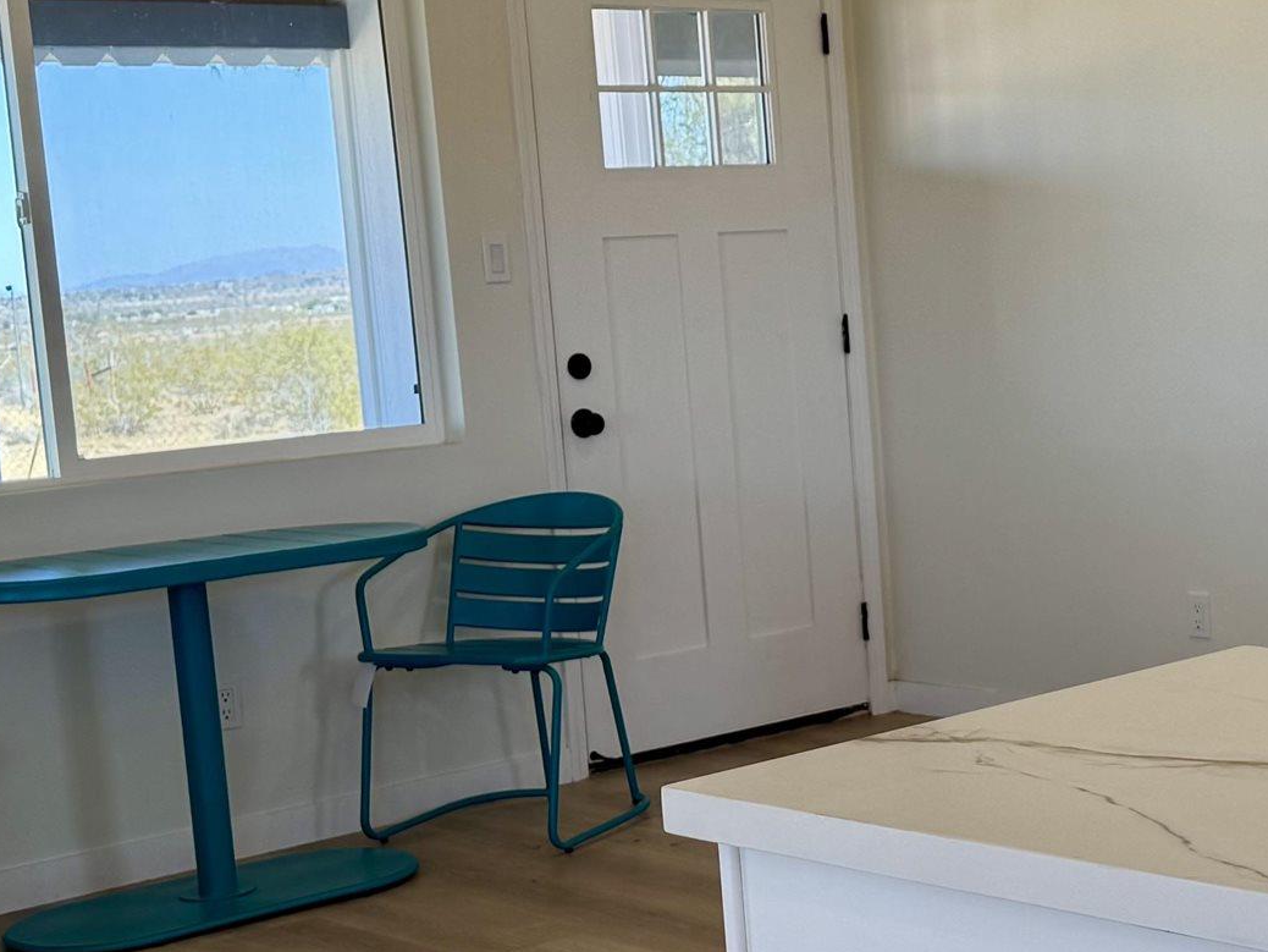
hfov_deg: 26.5
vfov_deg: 20.7
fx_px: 2601
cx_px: 1139
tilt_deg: -7.9
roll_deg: +2.9
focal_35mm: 71
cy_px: 584
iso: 80
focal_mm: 6.76
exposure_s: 1/268
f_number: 1.78
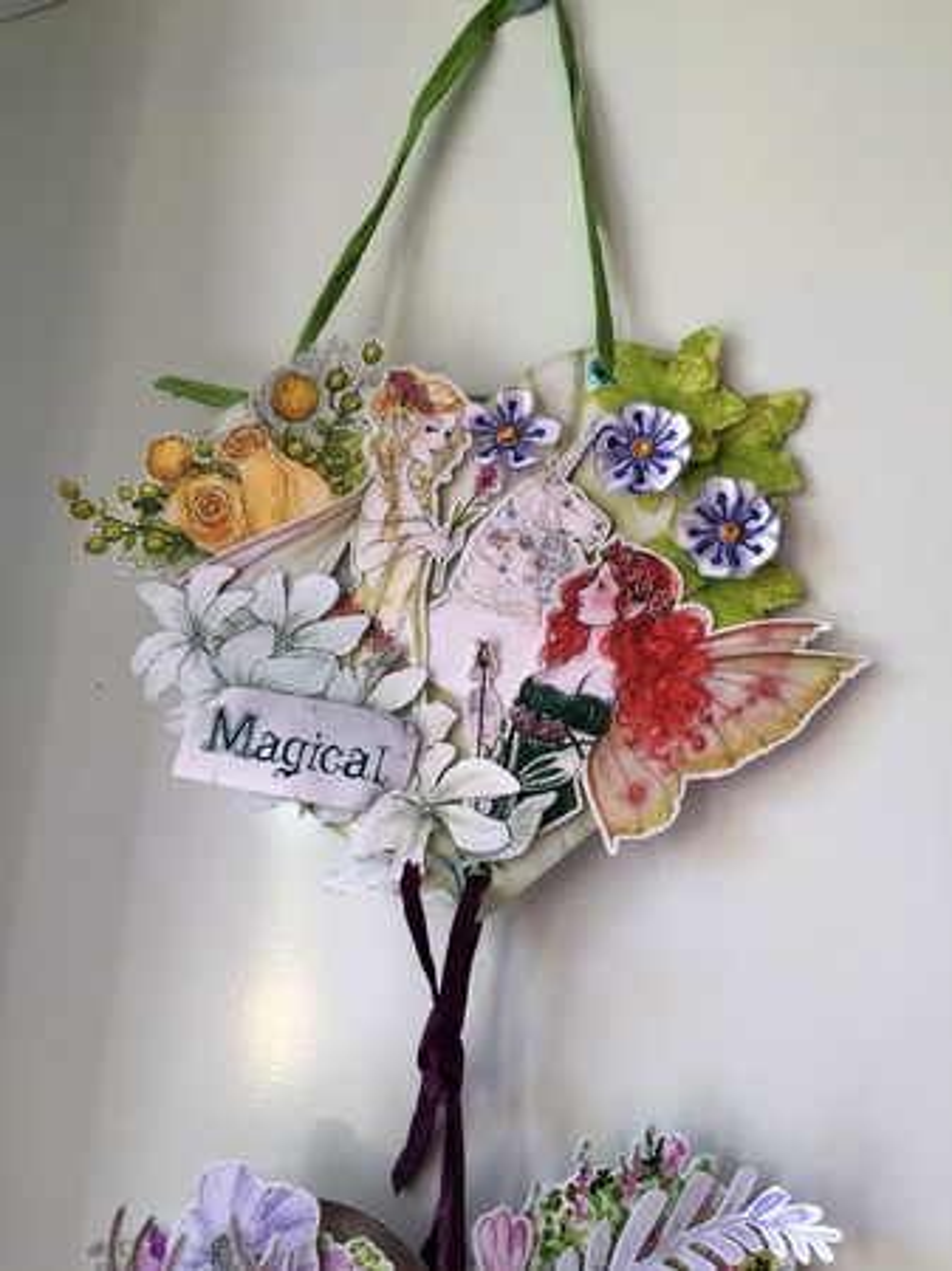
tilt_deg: +15.0
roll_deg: -2.6
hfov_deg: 48.2
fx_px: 1064
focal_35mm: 29
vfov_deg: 61.7
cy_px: 636
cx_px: 476
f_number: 2.2
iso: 32
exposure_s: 1/50
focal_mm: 4.15
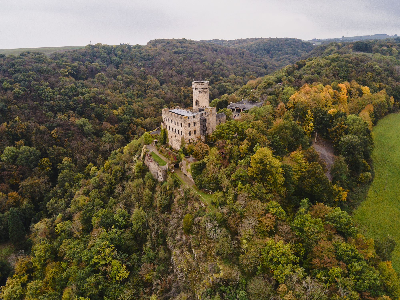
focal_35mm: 24
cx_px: 200
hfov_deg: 71.6
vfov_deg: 56.8
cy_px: 150
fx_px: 277
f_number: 2.8
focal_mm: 4.5
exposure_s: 1/50
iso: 200
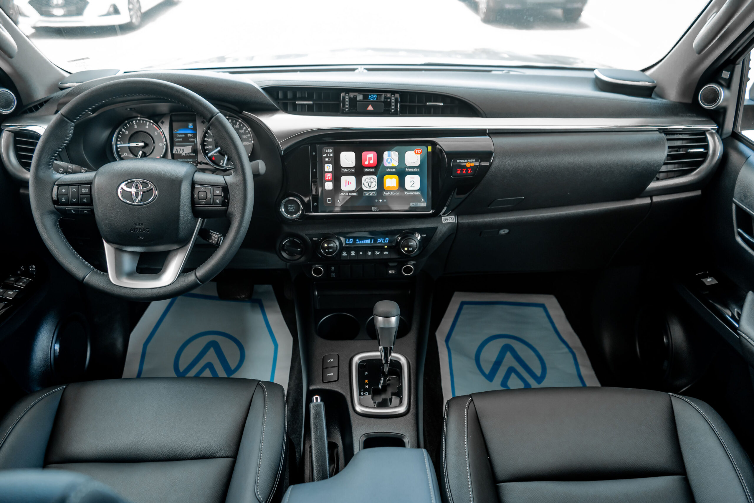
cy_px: 252
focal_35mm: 28
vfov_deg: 46.4
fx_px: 586
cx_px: 377
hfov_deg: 65.5
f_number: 3.5
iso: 320
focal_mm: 28
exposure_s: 1/125
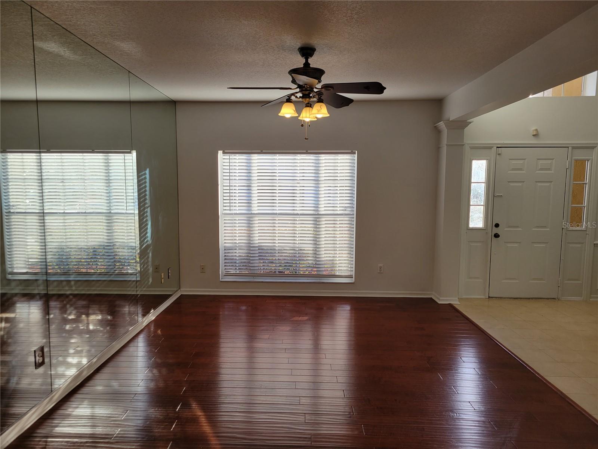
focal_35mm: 26
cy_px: 224
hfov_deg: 67.3
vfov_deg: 53.1
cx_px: 299
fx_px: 449
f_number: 1.8
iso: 40
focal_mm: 5.4
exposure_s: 1/231
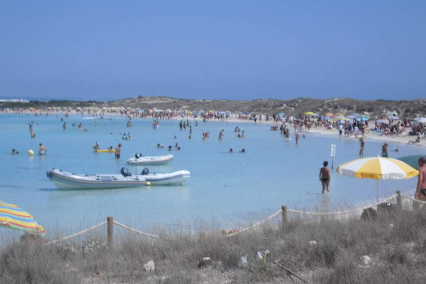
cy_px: 153
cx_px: 210
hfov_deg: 25.7
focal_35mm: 79
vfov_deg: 17.3
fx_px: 935
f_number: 11.6
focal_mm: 13.1
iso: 64
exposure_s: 1/125
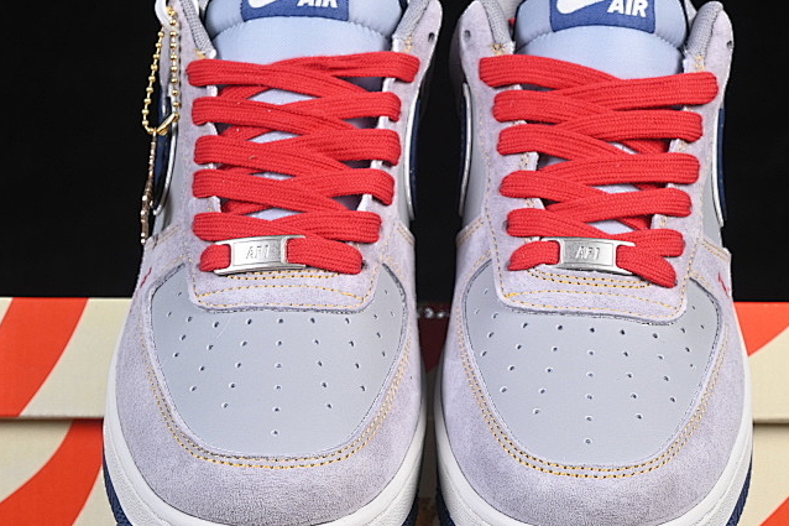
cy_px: 324
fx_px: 2783
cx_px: 435
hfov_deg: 16.1
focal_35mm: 127
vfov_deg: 10.8
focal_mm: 50
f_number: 6.3
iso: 160
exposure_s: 1/60
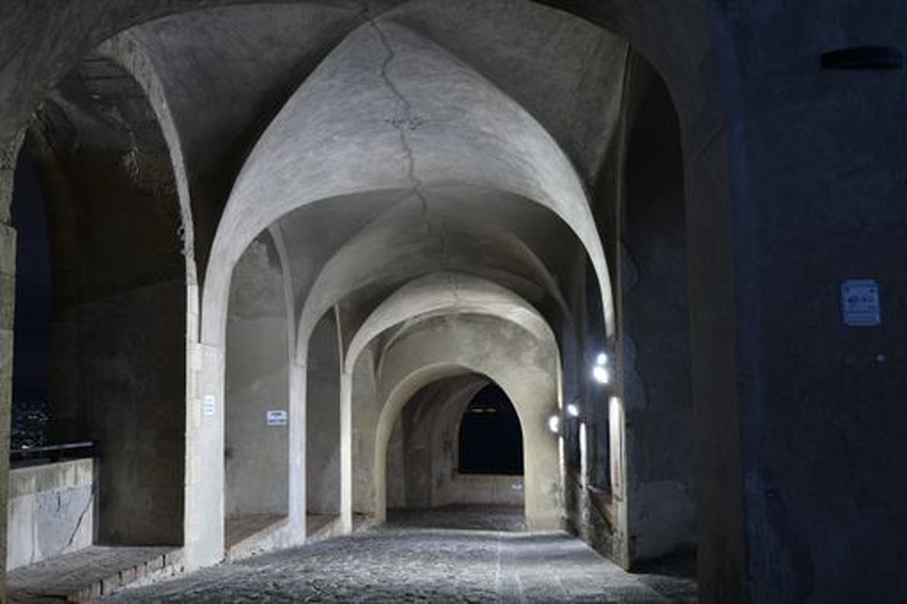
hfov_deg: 51.3
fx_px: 944
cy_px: 302
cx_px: 454
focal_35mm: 38
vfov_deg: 35.5
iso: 125
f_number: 10
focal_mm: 25
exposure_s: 4
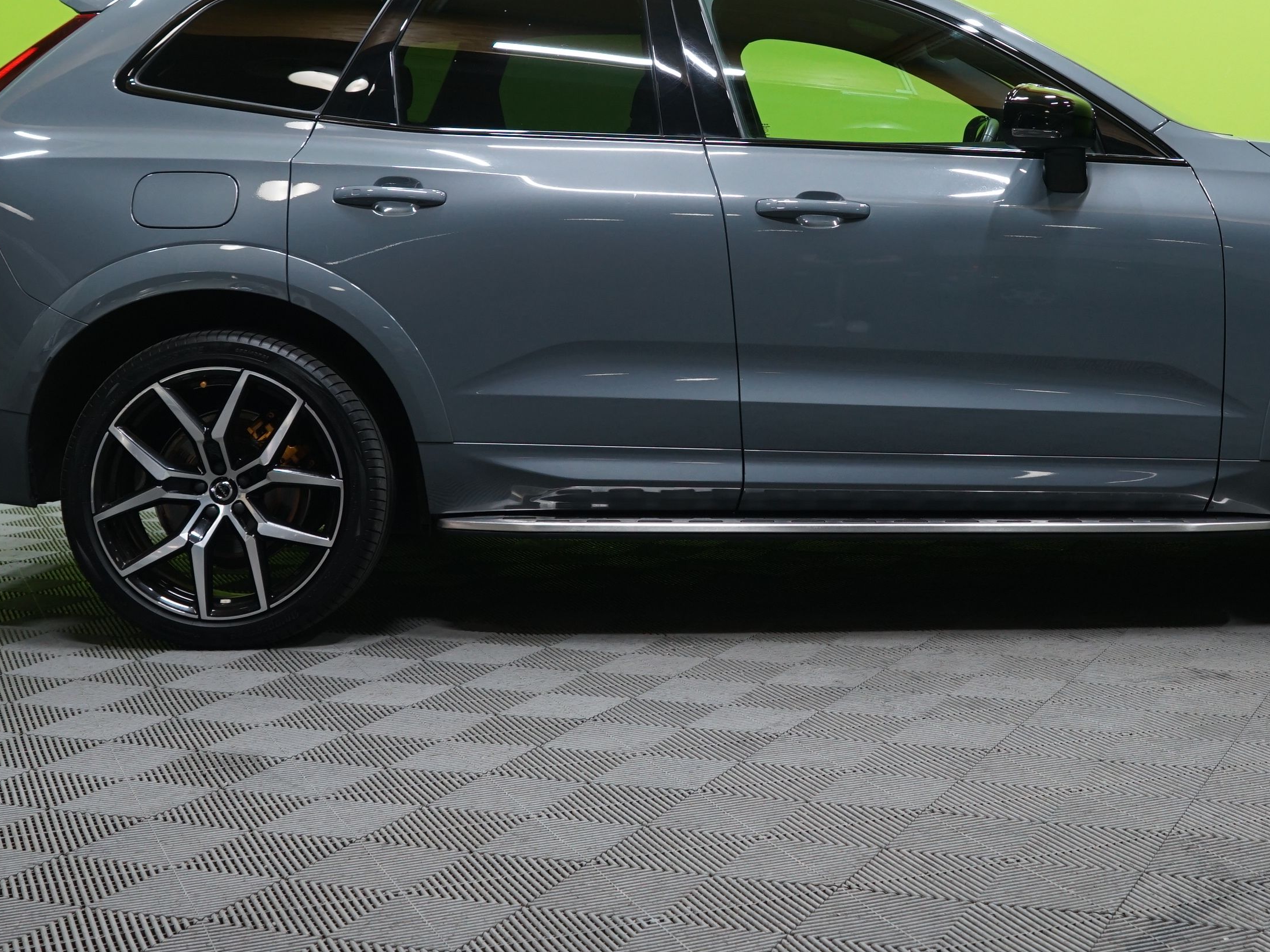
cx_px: 847
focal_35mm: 57
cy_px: 240
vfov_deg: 25.4
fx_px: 2091
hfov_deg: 33.5
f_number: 5.6
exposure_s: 1/20
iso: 800
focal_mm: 33
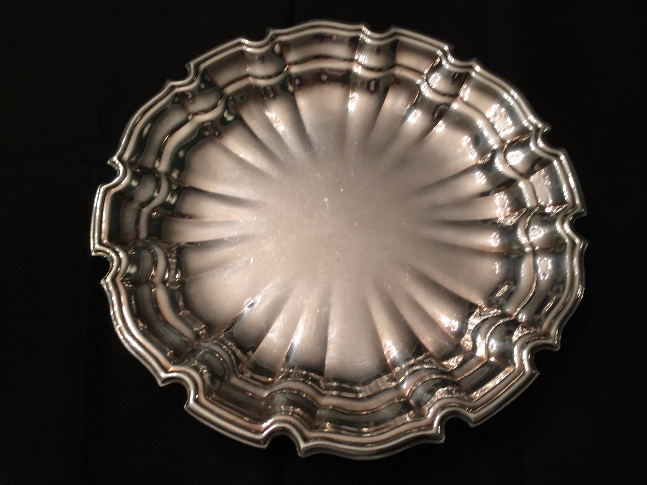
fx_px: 542
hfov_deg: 61.7
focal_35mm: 29
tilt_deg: -64.3
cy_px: 242
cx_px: 324
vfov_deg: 48.2
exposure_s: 1/30
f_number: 2.2
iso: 125
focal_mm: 4.15
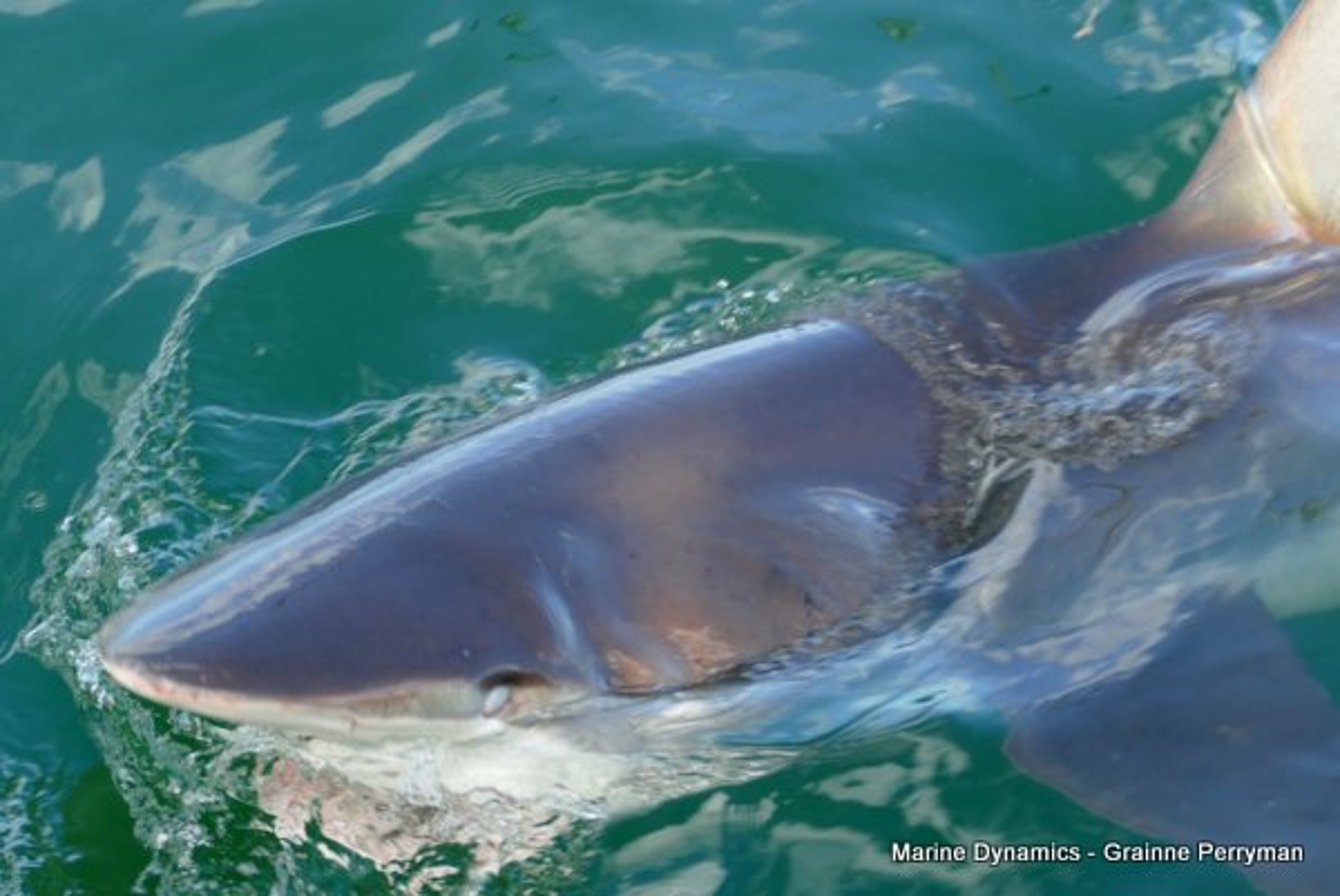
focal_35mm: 110
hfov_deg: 18.6
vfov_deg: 12.5
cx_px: 670
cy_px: 448
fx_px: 4097
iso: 125
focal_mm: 39.97
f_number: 3.9
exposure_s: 1/200
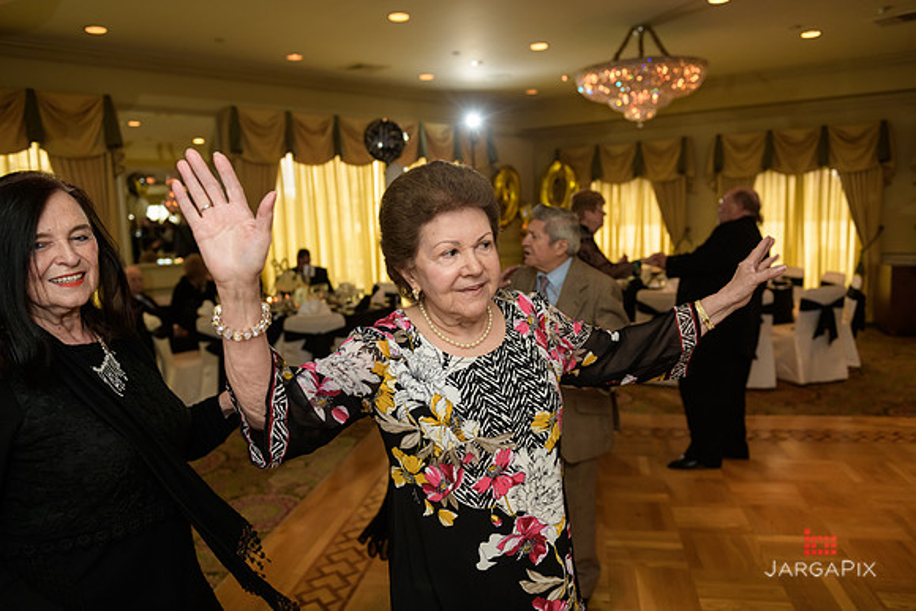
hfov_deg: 67.4
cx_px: 458
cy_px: 306
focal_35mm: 27
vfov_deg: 48.0
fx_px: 687
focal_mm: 27
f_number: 3.2
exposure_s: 1/125
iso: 1000
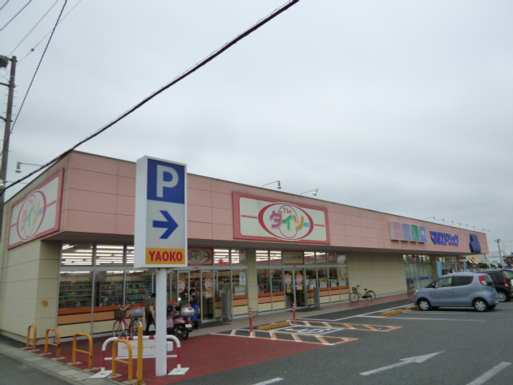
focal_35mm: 24
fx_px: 356
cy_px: 192
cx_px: 256
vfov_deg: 56.8
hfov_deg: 71.6
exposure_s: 1/1000
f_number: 2.5
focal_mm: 4.3
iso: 160
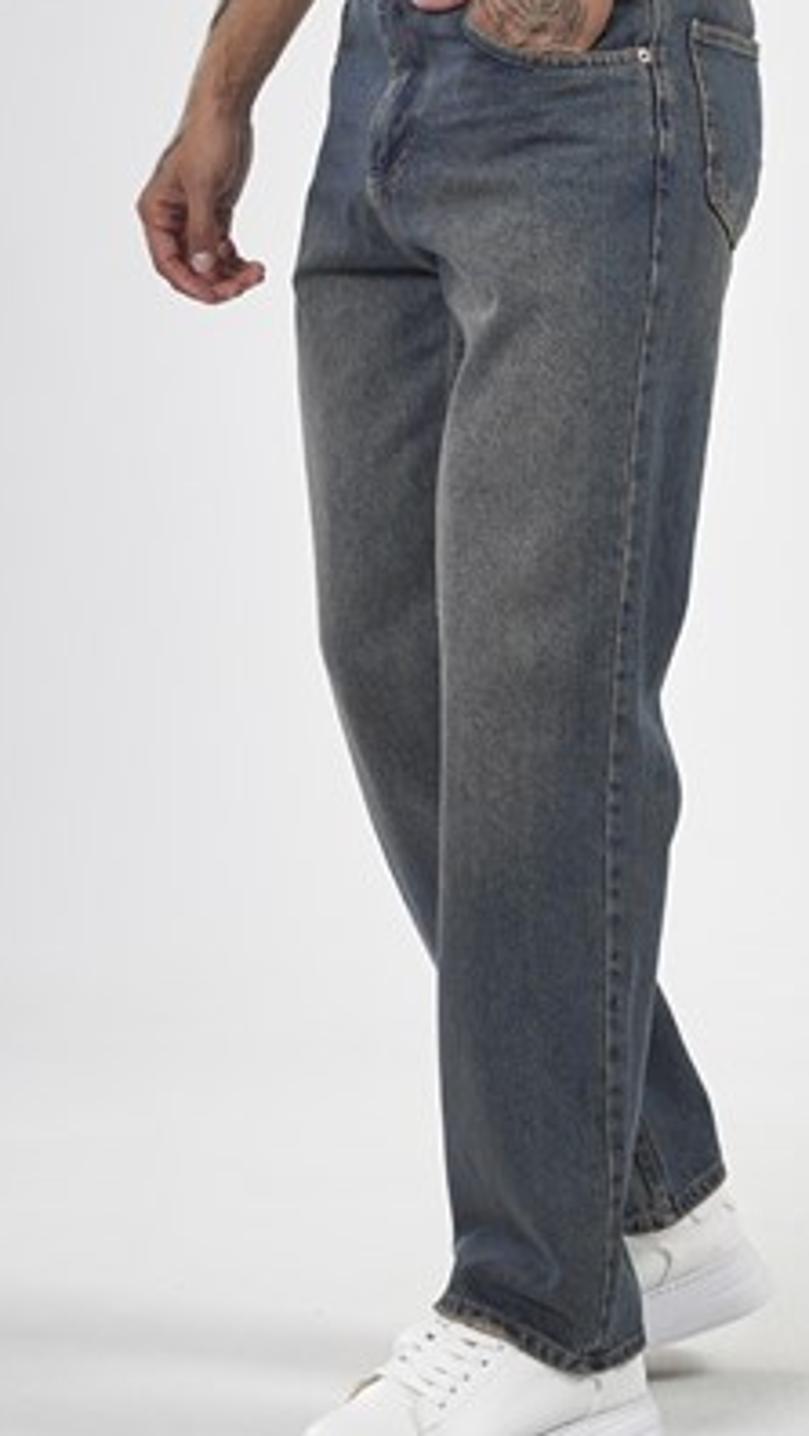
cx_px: 533
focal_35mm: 119
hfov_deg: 10.2
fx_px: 4534
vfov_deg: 18.0
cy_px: 497
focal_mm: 50
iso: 100
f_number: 6.3
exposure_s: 1/160
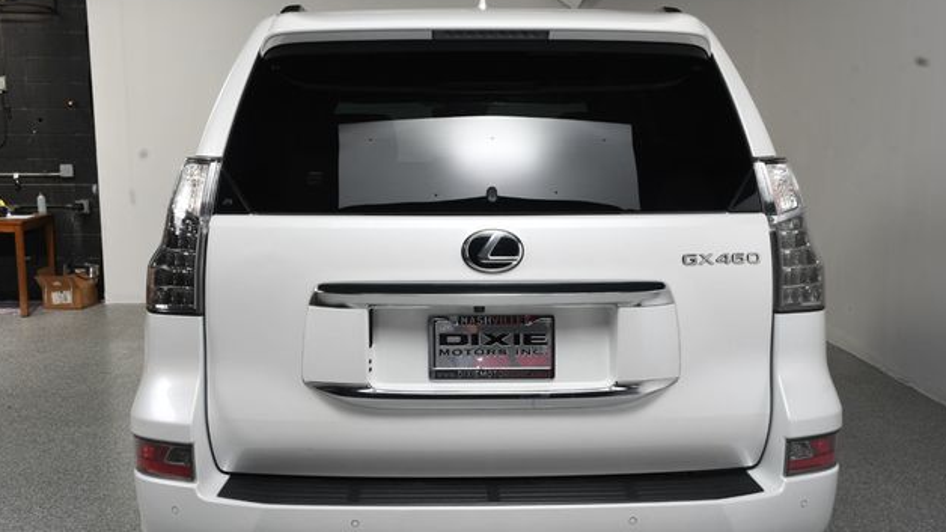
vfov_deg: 24.9
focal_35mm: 48
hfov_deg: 42.9
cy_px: 298
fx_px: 1204
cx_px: 473
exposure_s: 1/160
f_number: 13
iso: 100
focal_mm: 30
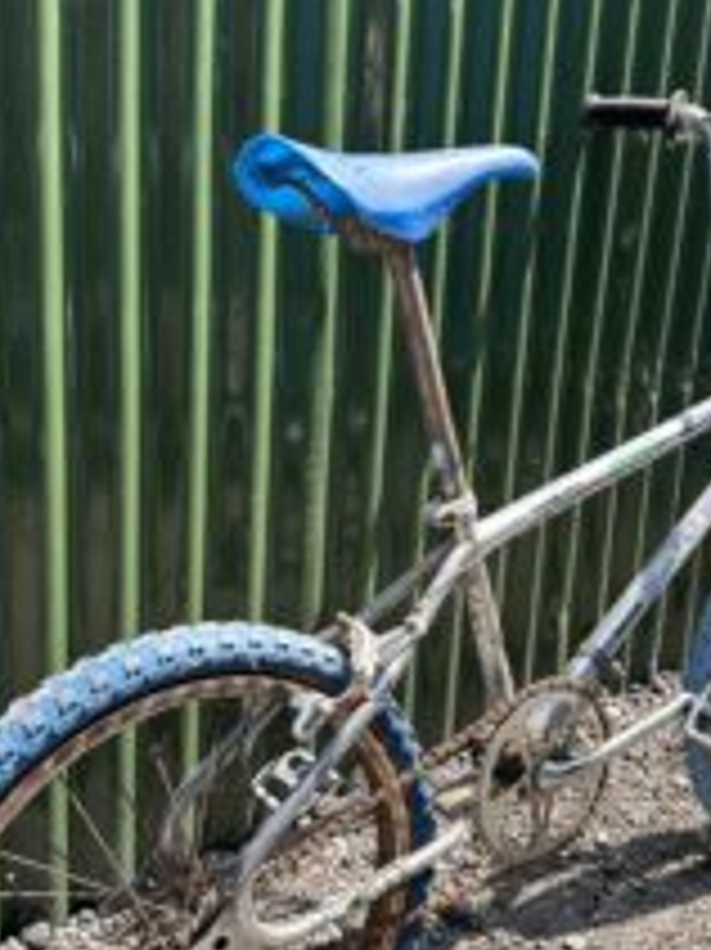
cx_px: 446
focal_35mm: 41
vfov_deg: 45.8
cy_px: 477
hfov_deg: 34.9
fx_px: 1124
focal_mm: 6.86
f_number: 1.78
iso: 80
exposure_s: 1/1029
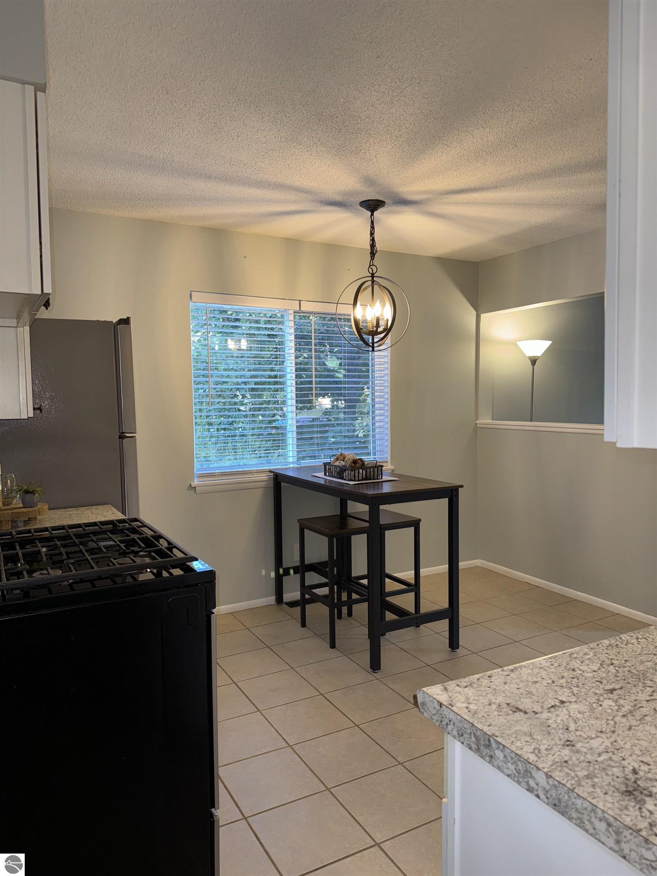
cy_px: 438
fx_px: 607
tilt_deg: -3.6
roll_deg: +1.7
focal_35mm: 24
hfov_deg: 56.8
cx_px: 328
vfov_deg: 71.6
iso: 64
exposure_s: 1/27
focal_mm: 6.76
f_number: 1.78
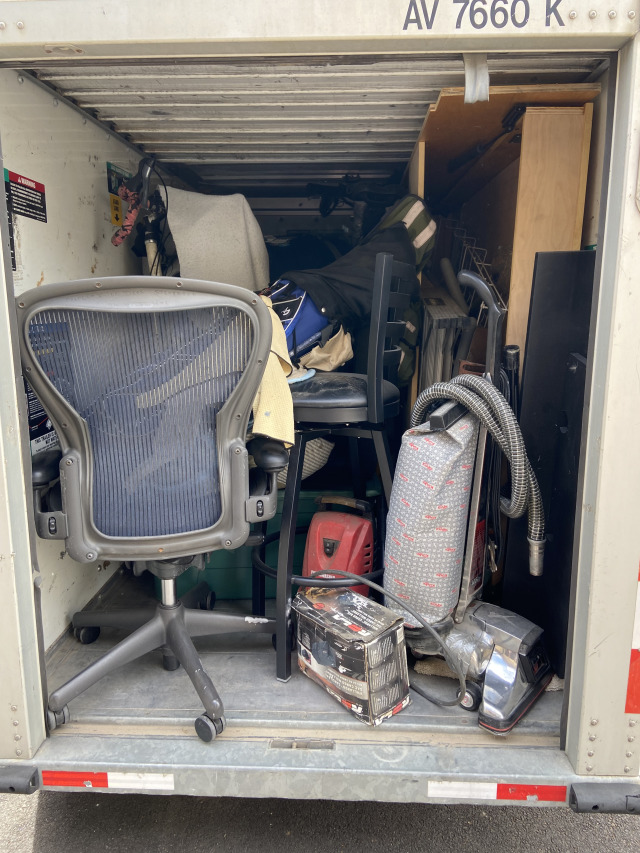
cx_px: 320
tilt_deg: -12.5
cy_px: 426
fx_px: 641
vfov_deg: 67.3
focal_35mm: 26
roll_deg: +1.7
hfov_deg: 53.1
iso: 32
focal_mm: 4.25
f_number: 1.8
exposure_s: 1/121
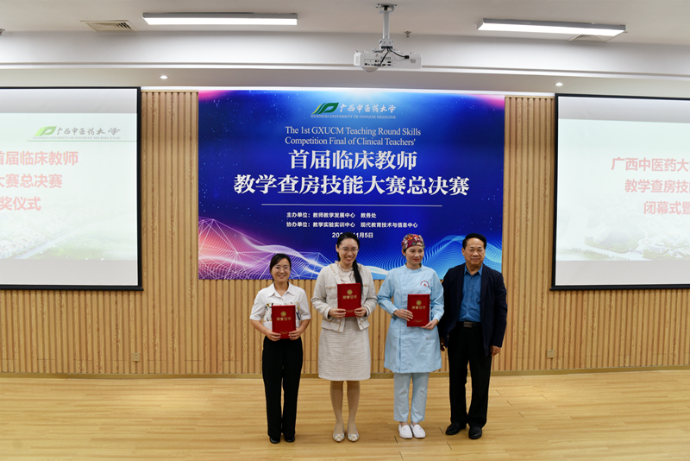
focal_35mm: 35
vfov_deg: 37.9
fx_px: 671
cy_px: 230
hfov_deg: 54.4
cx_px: 345
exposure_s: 1/60
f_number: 4
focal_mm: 35
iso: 560
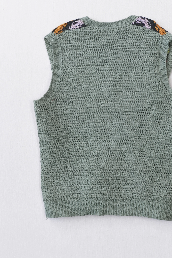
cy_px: 137
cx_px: 107
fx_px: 487
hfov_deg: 20.0
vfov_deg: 29.7
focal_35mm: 68
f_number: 6.3
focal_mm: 32
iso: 320
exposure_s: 1/40
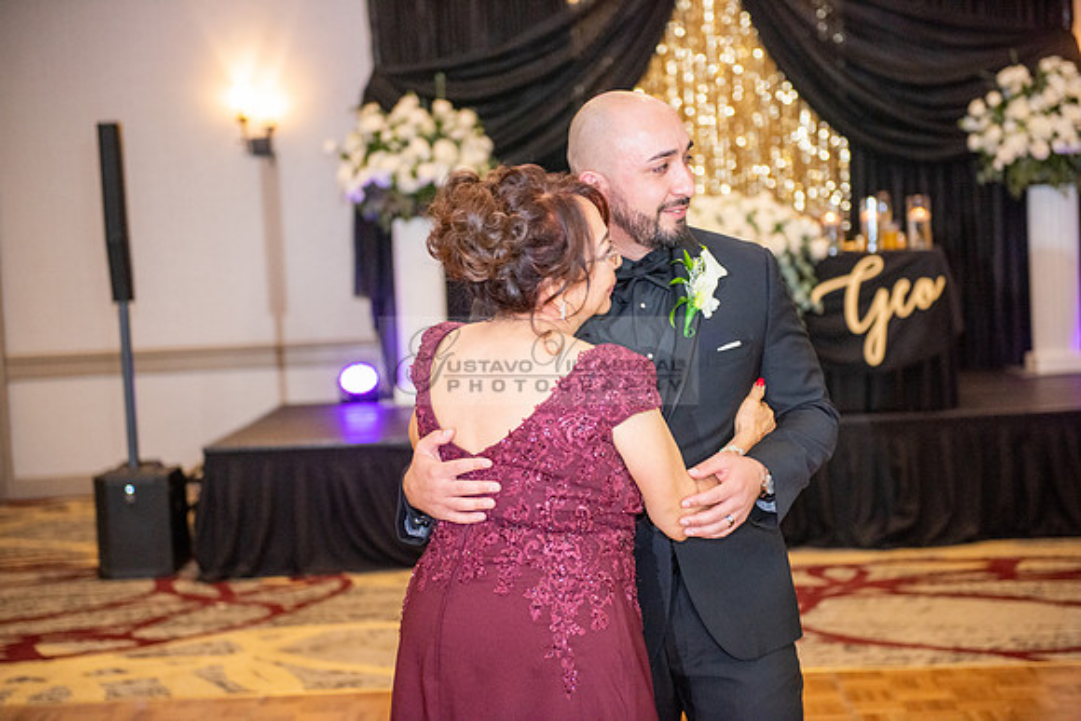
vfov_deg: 19.5
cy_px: 360
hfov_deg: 28.8
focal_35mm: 70
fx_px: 2102
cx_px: 540
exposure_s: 1/160
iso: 1600
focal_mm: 70
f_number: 2.8
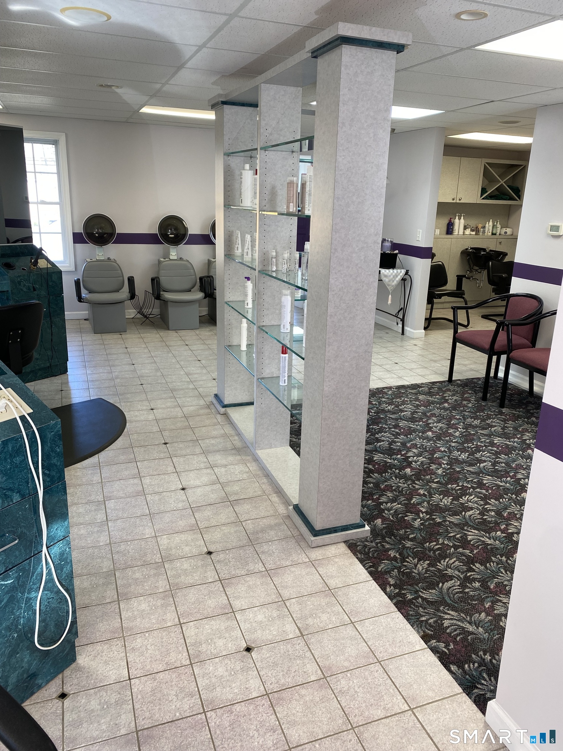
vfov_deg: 67.3
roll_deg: -1.3
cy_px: 376
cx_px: 282
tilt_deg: -16.9
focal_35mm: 26
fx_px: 564
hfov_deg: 53.1
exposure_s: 1/62
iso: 40
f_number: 1.8
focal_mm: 4.25
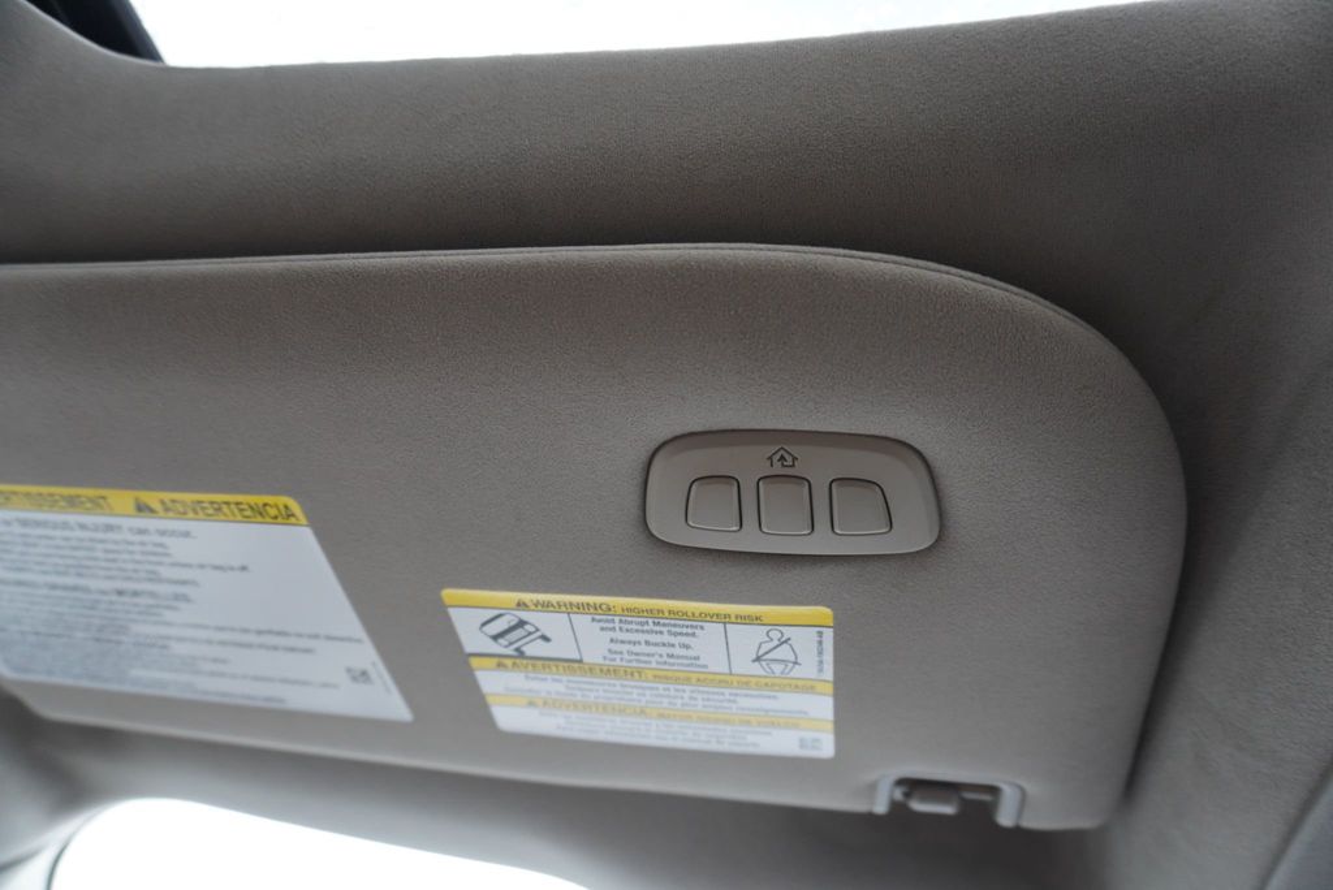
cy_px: 445
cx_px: 666
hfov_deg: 73.7
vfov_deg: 53.2
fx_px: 889
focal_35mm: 24
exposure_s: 1/60
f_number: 4
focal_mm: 16
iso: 320
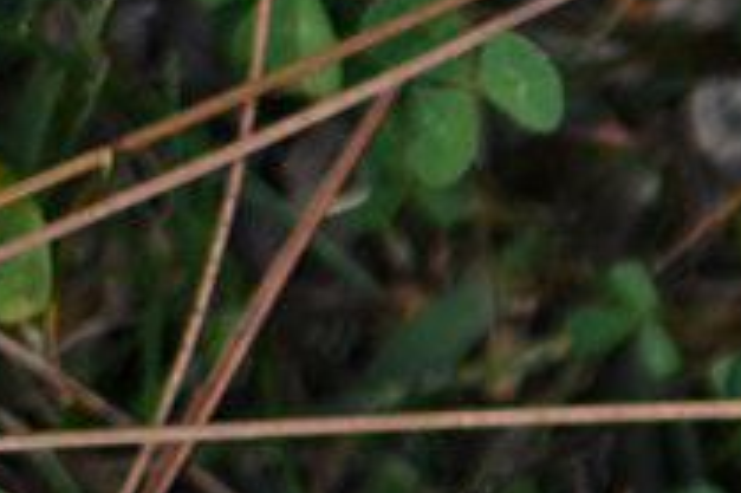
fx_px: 8264
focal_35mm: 402
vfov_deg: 3.4
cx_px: 2783
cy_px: 585
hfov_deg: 4.7
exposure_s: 1/200
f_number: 2.2
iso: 100
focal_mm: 35
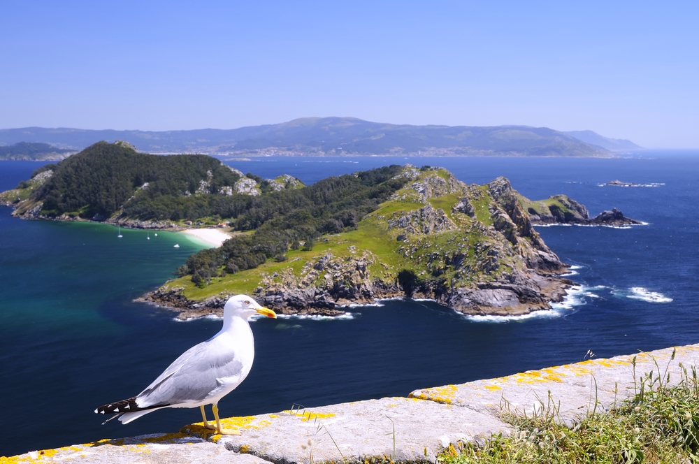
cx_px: 350
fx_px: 931
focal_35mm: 48
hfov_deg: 41.2
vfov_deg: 28.0
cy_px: 232
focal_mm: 32
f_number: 11
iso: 200
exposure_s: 1/50
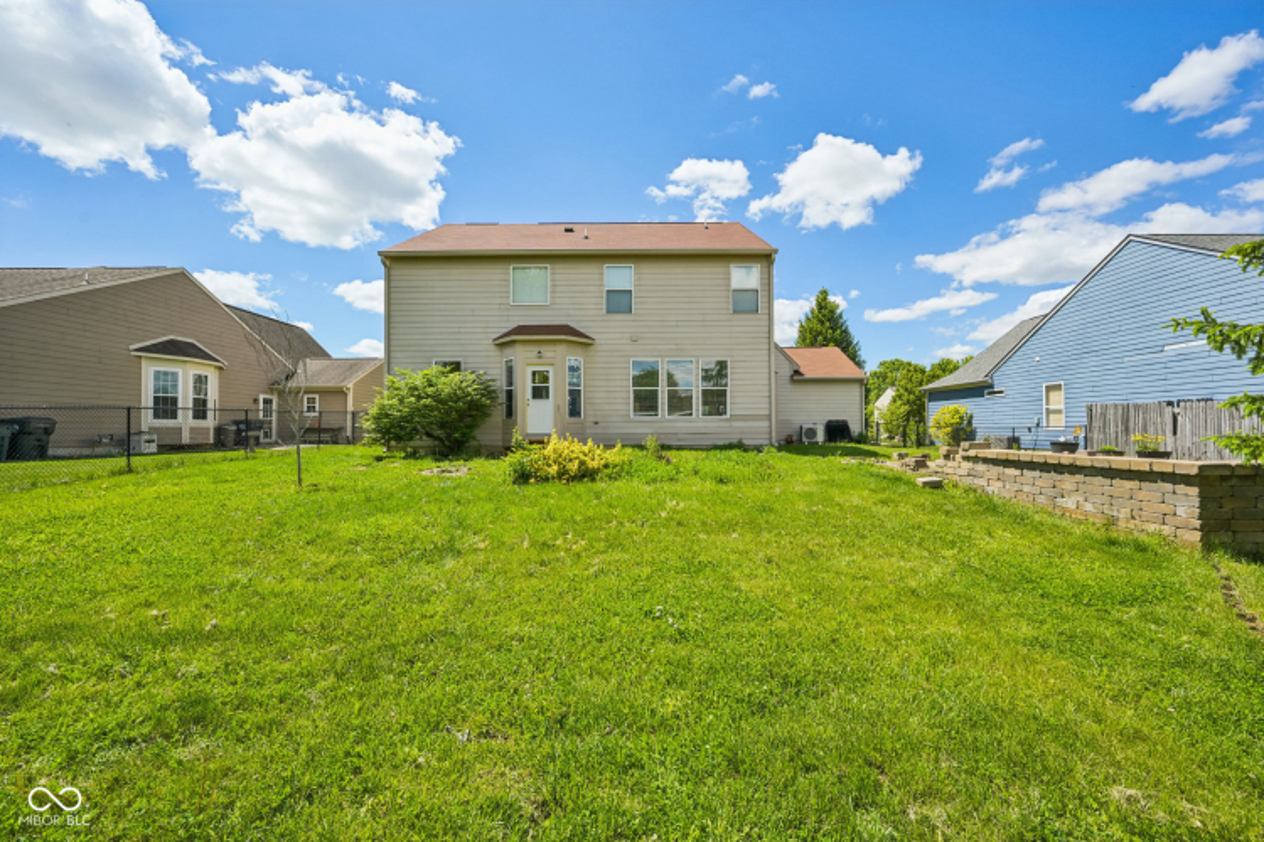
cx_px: 632
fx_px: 492
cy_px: 421
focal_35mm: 14
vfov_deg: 81.2
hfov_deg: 104.3
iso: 100
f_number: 8
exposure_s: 1/320
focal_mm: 14
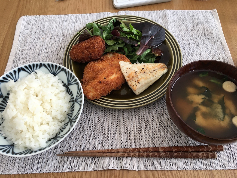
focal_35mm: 29
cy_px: 89
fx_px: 199
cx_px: 118
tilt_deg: -59.6
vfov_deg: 48.2
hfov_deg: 61.7
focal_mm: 4.15
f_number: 2.2
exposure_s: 1/33
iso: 25
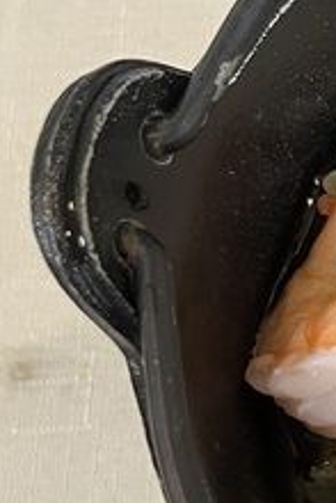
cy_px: 383
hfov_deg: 11.6
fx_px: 1398
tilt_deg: -68.4
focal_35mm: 100
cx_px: 767
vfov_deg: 20.2
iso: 200
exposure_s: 1/50
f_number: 1.6
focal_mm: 5.1
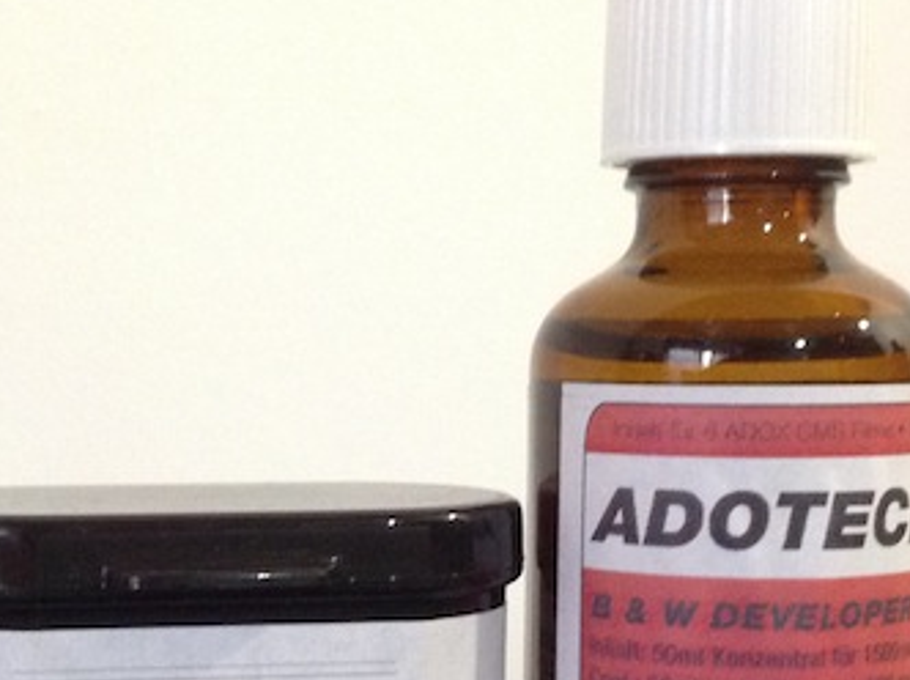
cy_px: 587
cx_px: 329
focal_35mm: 76
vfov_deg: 19.1
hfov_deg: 25.6
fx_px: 1995
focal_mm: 4.28
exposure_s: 1/15
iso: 400
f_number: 2.4
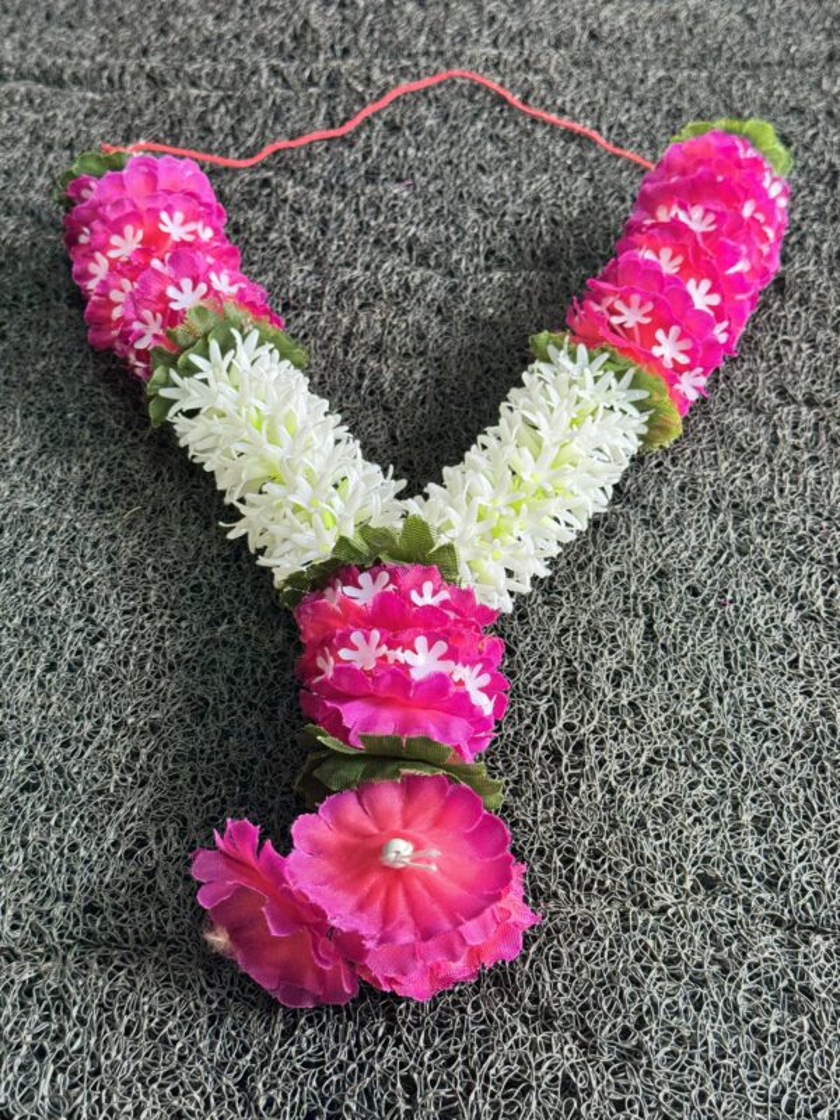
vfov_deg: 39.7
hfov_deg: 30.3
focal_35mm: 48
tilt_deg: -46.8
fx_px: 1553
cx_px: 420
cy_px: 560
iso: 100
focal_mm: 6.76
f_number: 1.78
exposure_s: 1/100
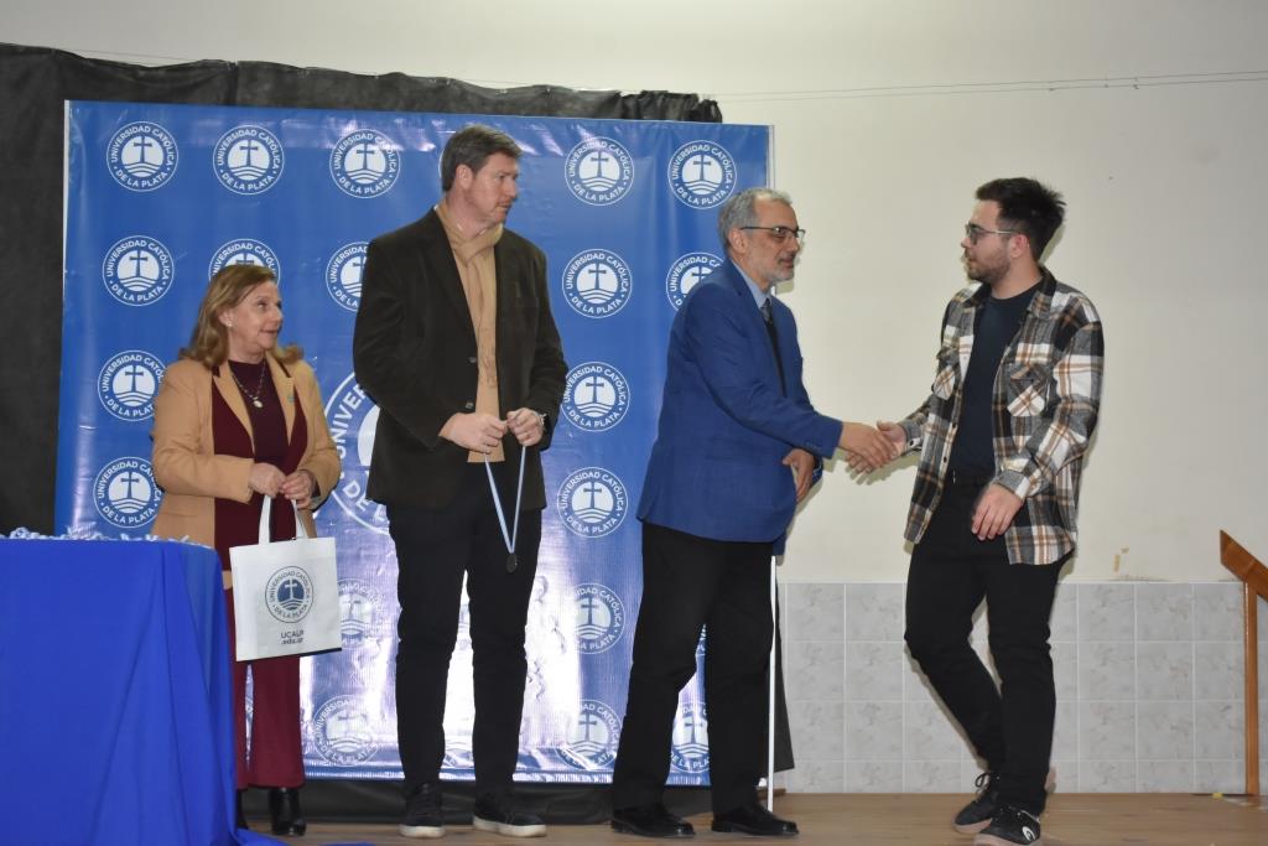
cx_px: 634
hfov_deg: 31.9
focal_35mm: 63
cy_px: 423
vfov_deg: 21.6
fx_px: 2219
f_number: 8
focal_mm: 42
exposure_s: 1/60
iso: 1600
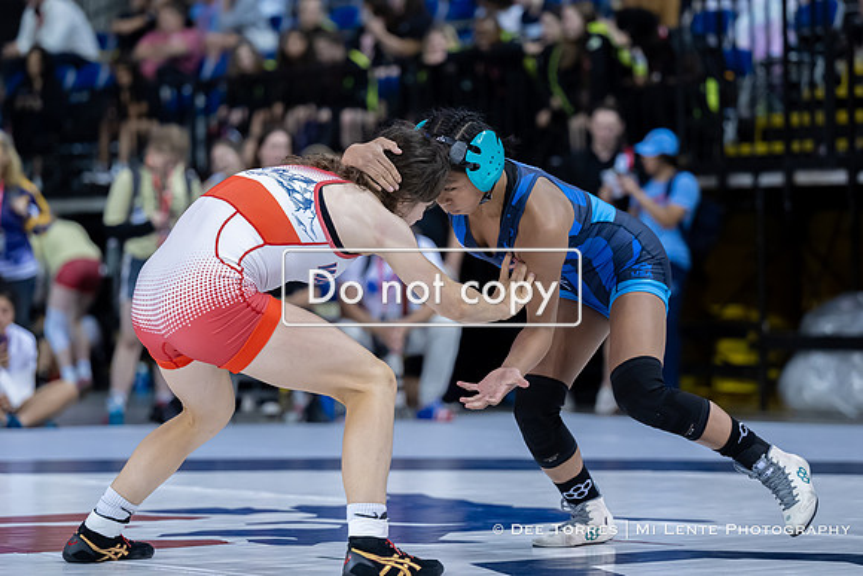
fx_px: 3075
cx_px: 419
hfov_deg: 16.0
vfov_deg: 10.7
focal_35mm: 128
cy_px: 253
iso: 2800
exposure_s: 1/800
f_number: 2.8
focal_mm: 110
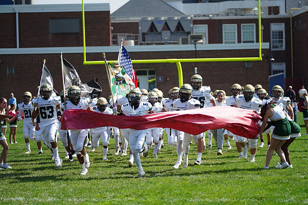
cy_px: 102
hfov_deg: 17.1
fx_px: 1027
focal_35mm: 120
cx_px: 154
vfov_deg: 11.4
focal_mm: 120
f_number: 2.8
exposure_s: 1/4000
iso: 400
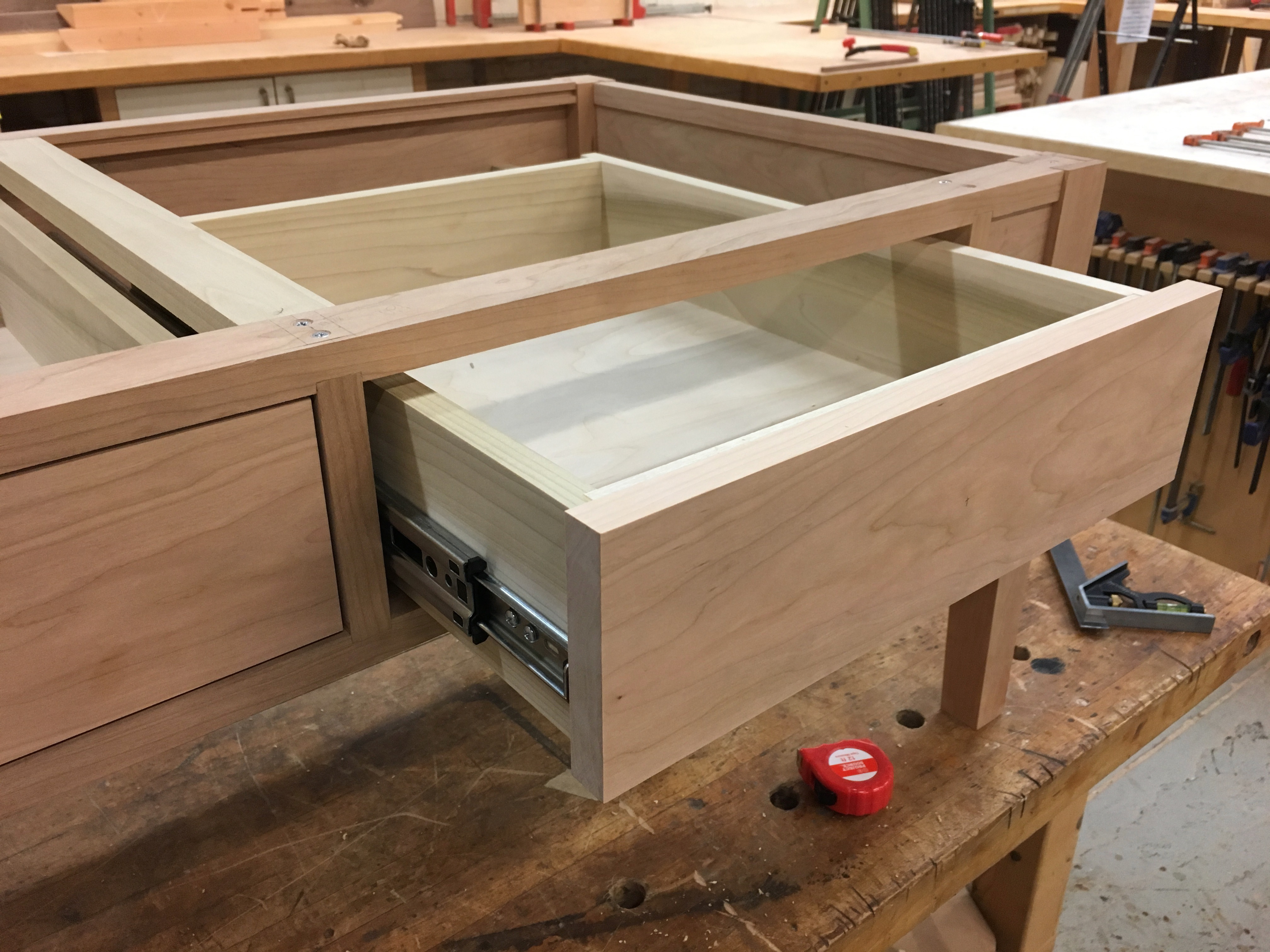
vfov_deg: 48.2
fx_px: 1064
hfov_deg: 61.7
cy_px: 476
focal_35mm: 29
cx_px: 635
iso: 125
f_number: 2.2
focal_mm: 4.15
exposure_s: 1/30
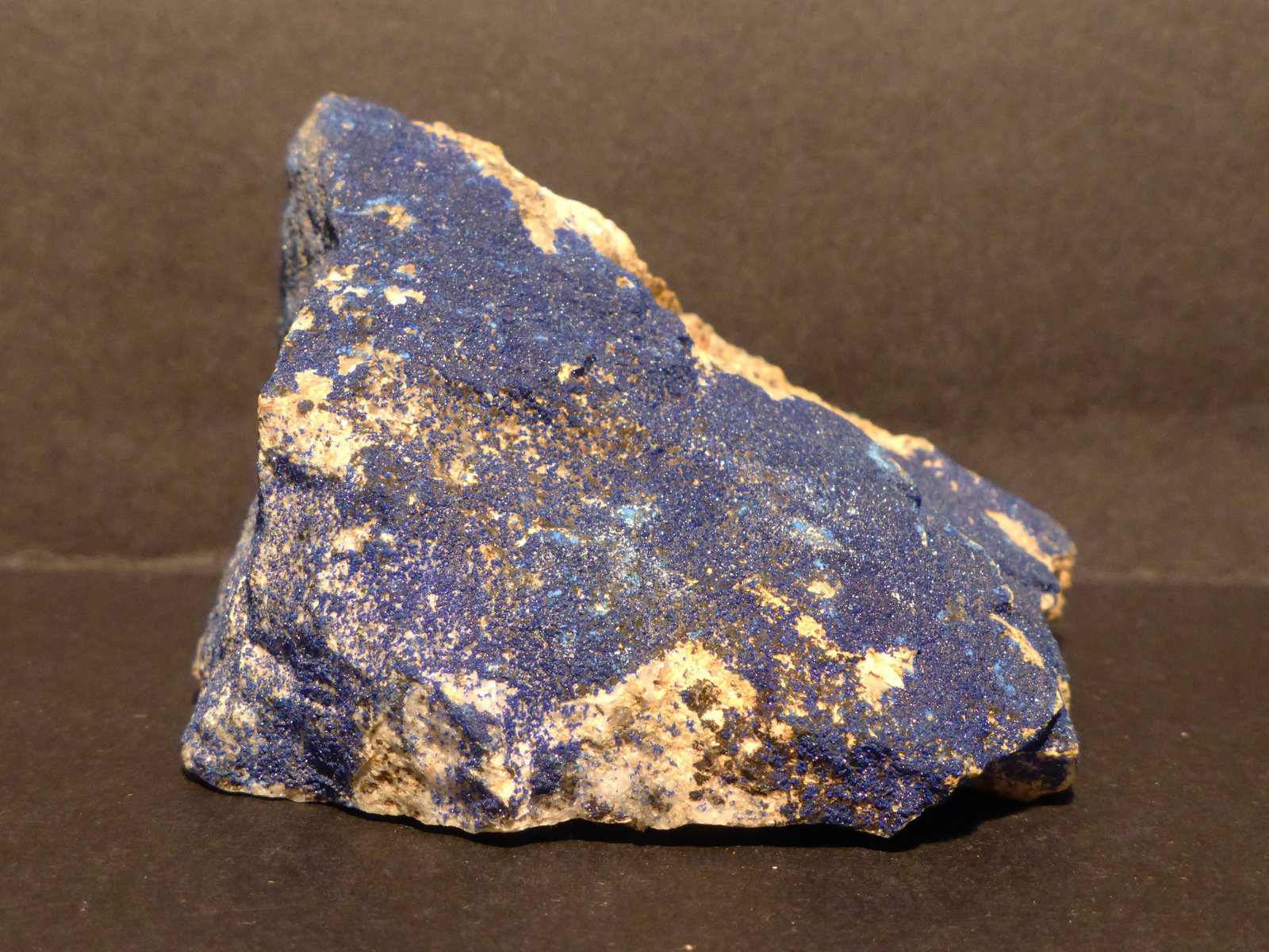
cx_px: 634
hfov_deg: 20.2
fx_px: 3556
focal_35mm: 97
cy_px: 476
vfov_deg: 15.2
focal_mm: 16.1
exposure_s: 1/10
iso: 800
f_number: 5.2
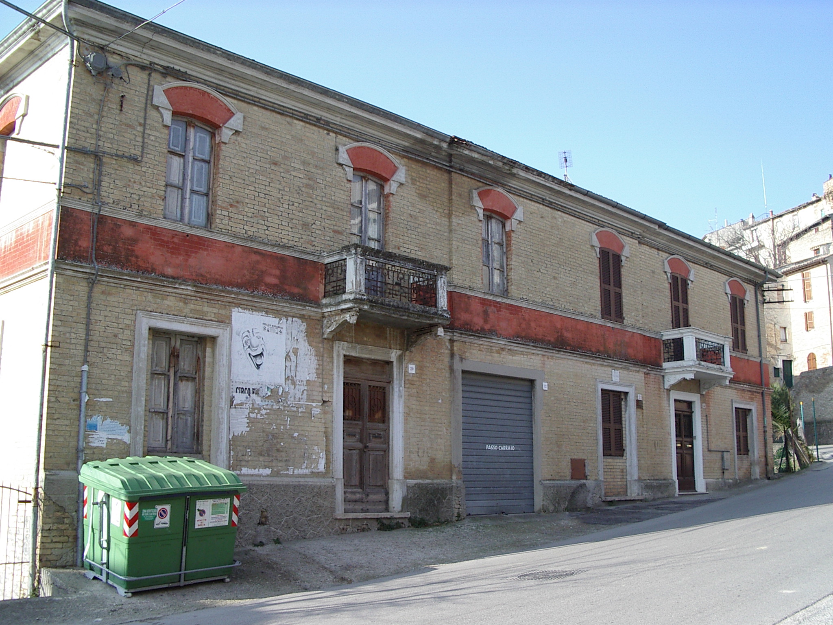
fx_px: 914
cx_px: 416
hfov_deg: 49.0
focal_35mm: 38
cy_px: 312
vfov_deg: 37.7
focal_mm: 5.8
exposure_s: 1/160
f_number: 4.8
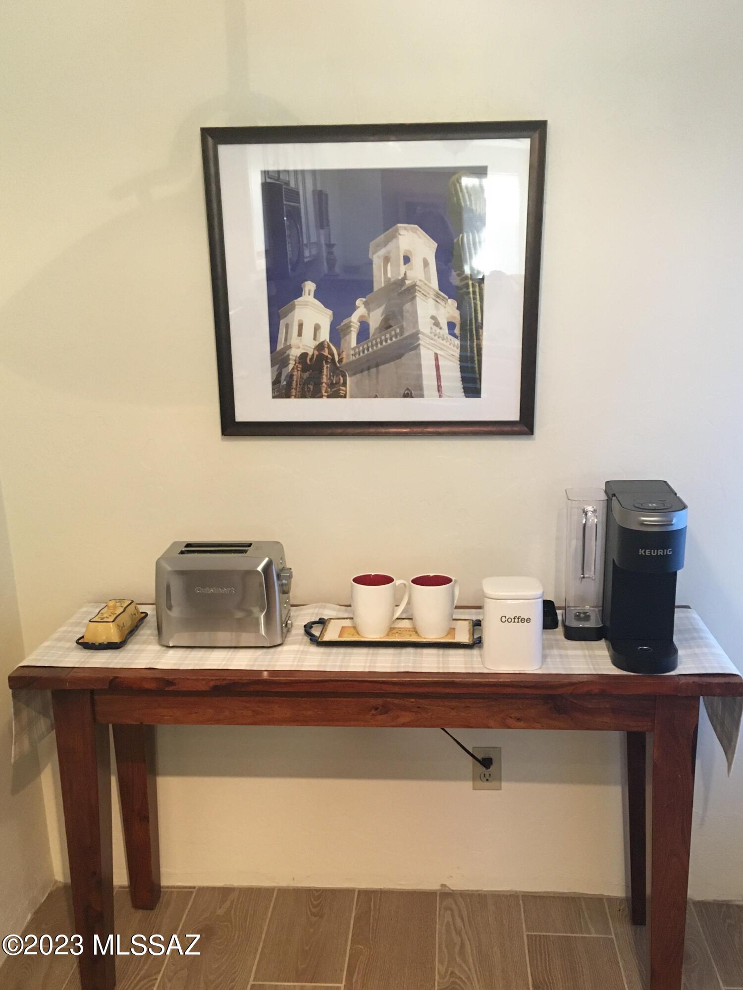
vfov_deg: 61.7
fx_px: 830
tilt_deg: -18.9
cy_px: 495
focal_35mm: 29
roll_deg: +1.6
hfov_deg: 48.2
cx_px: 372
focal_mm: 4.15
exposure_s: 1/30
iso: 160
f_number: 2.2
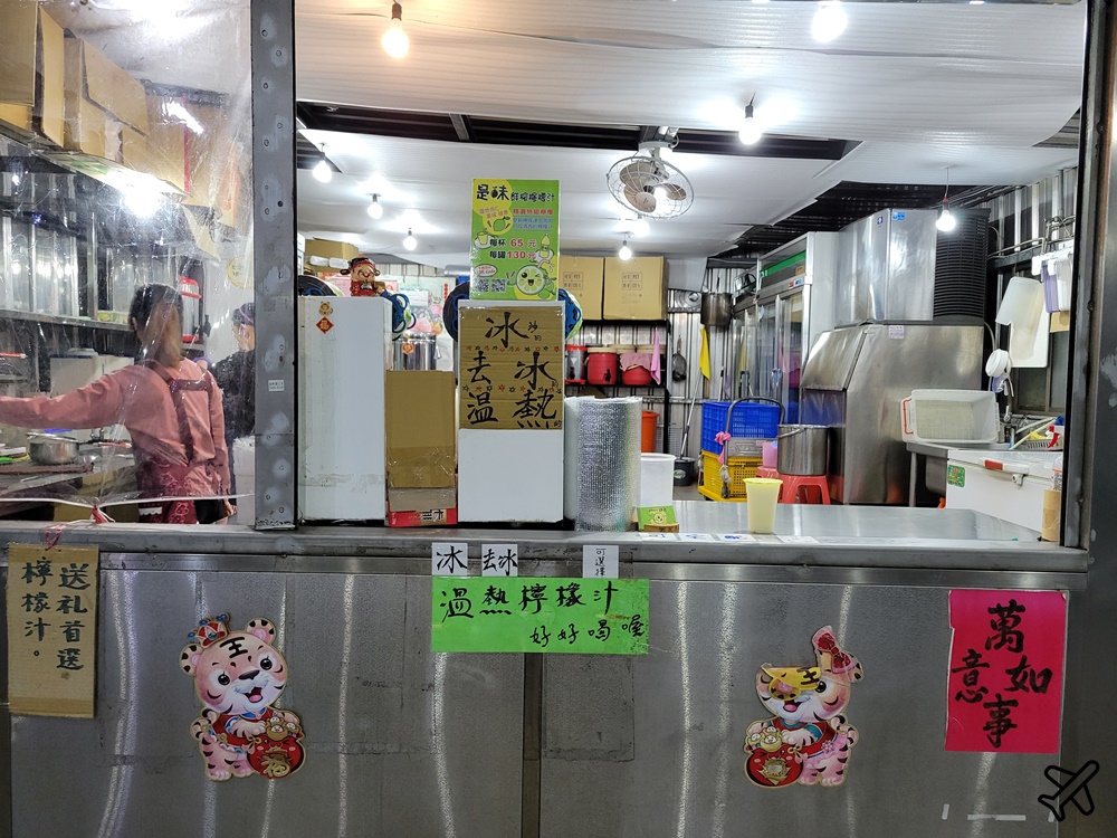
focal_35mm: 26
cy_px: 419
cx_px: 558
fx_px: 839
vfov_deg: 53.1
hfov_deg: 67.3
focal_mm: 5.4
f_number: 1.8
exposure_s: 1/120
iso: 320
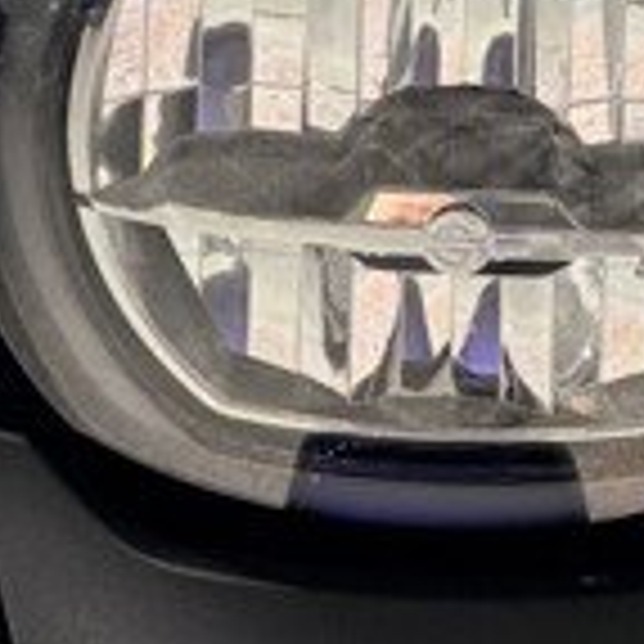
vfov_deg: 10.0
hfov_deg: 10.2
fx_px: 3620
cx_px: 453
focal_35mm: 172
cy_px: 829
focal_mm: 5.96
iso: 80
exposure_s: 1/120
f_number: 1.6
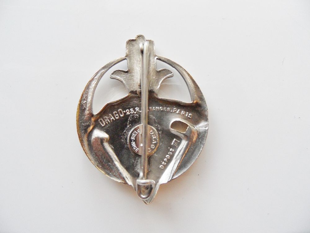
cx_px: 155
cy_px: 116
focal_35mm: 24
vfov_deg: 56.8
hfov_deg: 71.6
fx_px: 215
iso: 200
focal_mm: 3.9
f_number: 3.2
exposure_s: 1/20
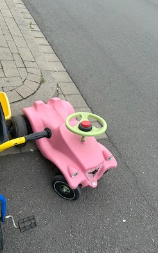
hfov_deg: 44.5
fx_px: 193
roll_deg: -18.2
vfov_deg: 66.5
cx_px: 72
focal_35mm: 28
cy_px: 127
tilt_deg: -44.0
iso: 50
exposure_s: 1/873
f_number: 1.6
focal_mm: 5.96
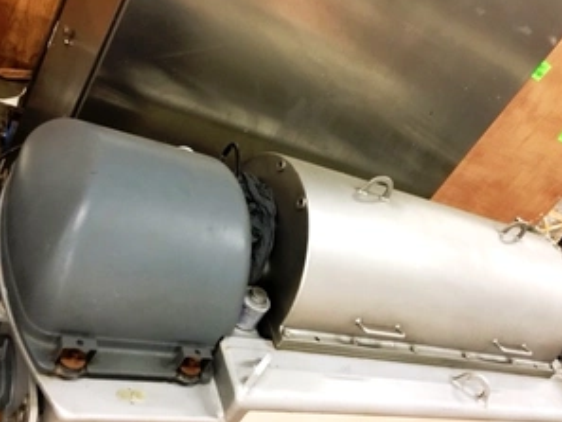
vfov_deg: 36.8
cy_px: 214
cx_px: 280
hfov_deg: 47.8
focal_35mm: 39
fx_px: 633
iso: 500
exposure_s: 1/15
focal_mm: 4.15
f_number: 2.2
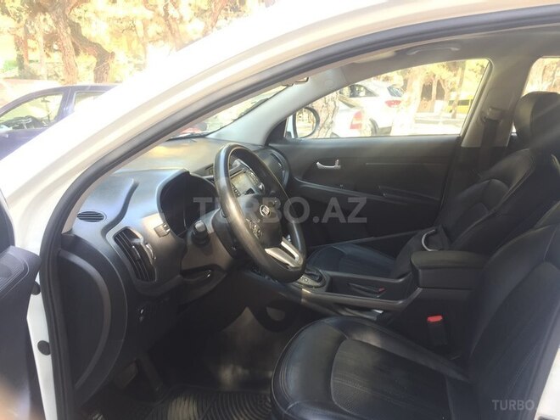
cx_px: 280
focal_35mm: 29
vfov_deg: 48.2
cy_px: 210
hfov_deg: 61.7
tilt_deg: -13.9
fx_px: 469
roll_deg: +3.9
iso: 64
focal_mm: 4.15
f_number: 2.2
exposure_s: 1/33
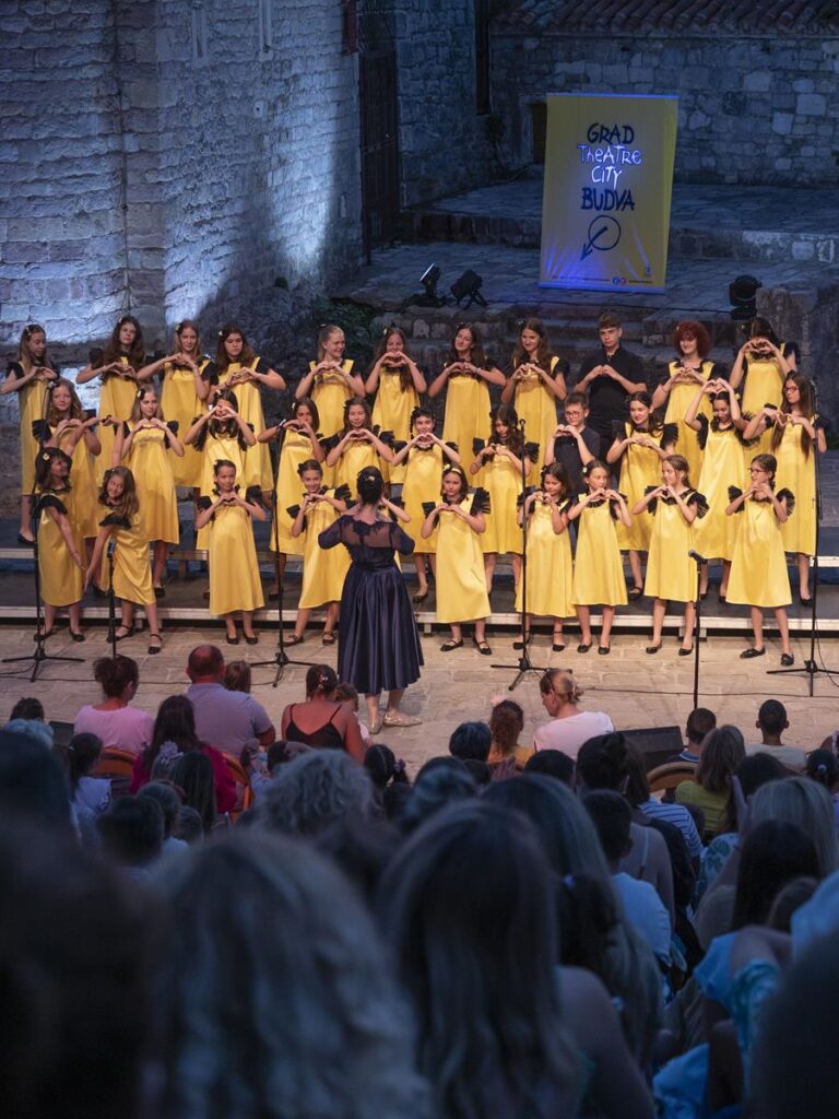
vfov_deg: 22.5
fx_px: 2812
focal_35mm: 87
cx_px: 420
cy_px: 560
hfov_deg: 17.0
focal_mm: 40
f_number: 2.8
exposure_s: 1/200
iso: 800
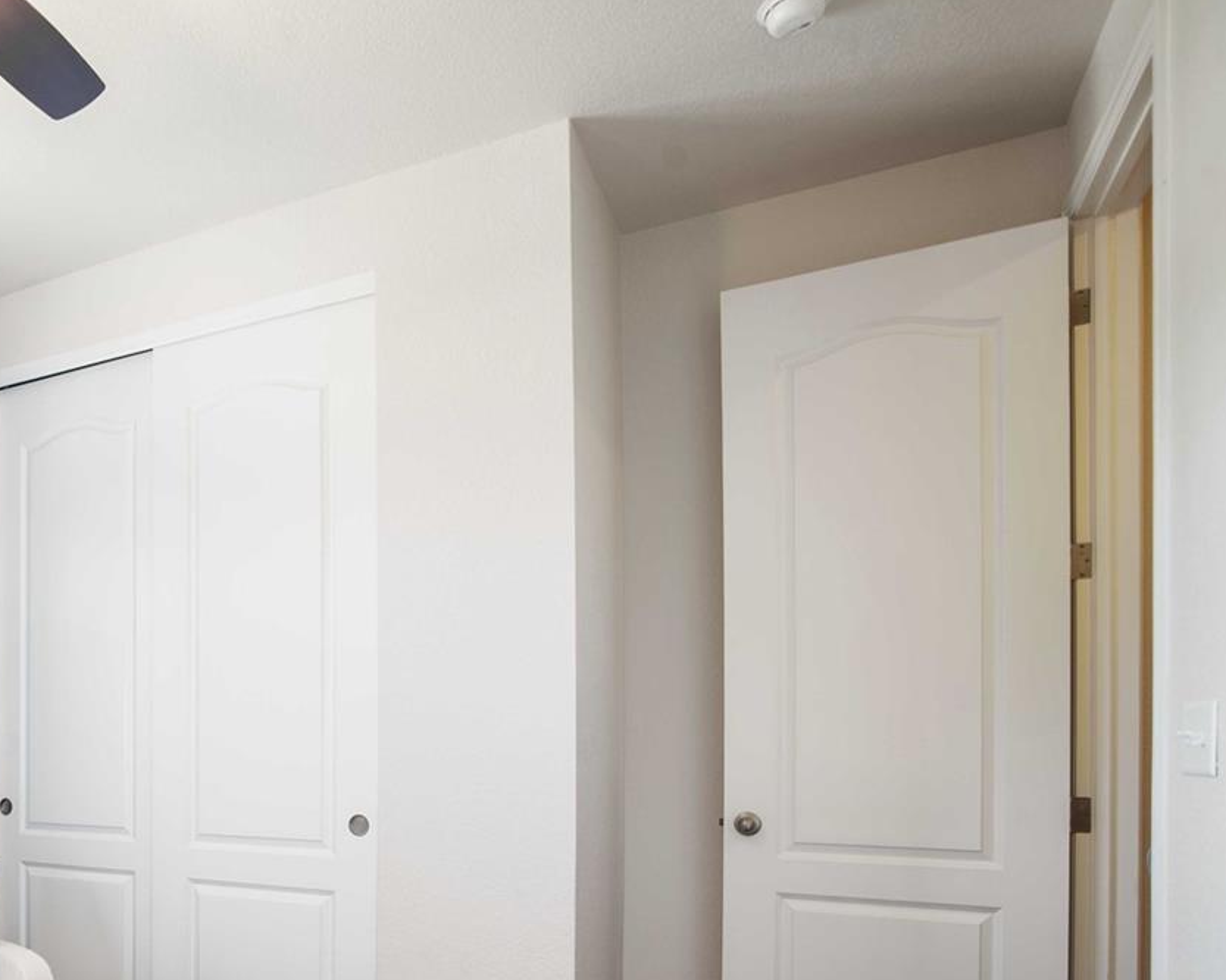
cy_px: 744
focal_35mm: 27
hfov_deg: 55.4
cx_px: 119
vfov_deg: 50.8
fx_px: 980
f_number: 9
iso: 200
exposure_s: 1/3
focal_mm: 15
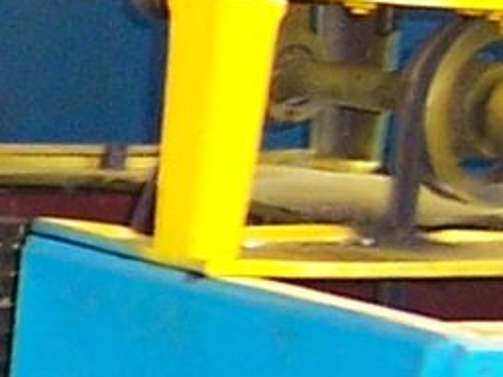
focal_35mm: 264
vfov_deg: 5.6
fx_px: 3836
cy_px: 198
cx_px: -1381
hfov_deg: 6.4
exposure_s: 1/60
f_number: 2.8
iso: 140
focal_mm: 5.5
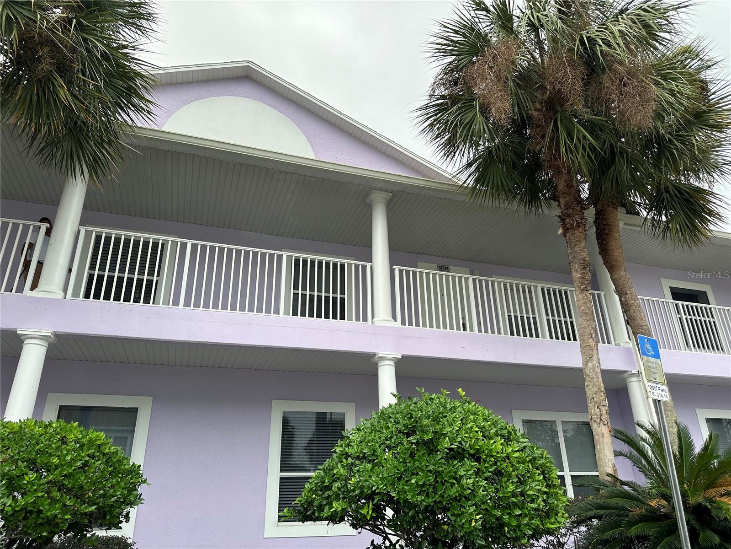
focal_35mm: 24
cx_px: 366
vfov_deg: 56.8
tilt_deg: +24.6
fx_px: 507
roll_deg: +0.9
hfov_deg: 71.6
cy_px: 274
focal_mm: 6.86
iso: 64
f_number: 1.78
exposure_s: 1/195
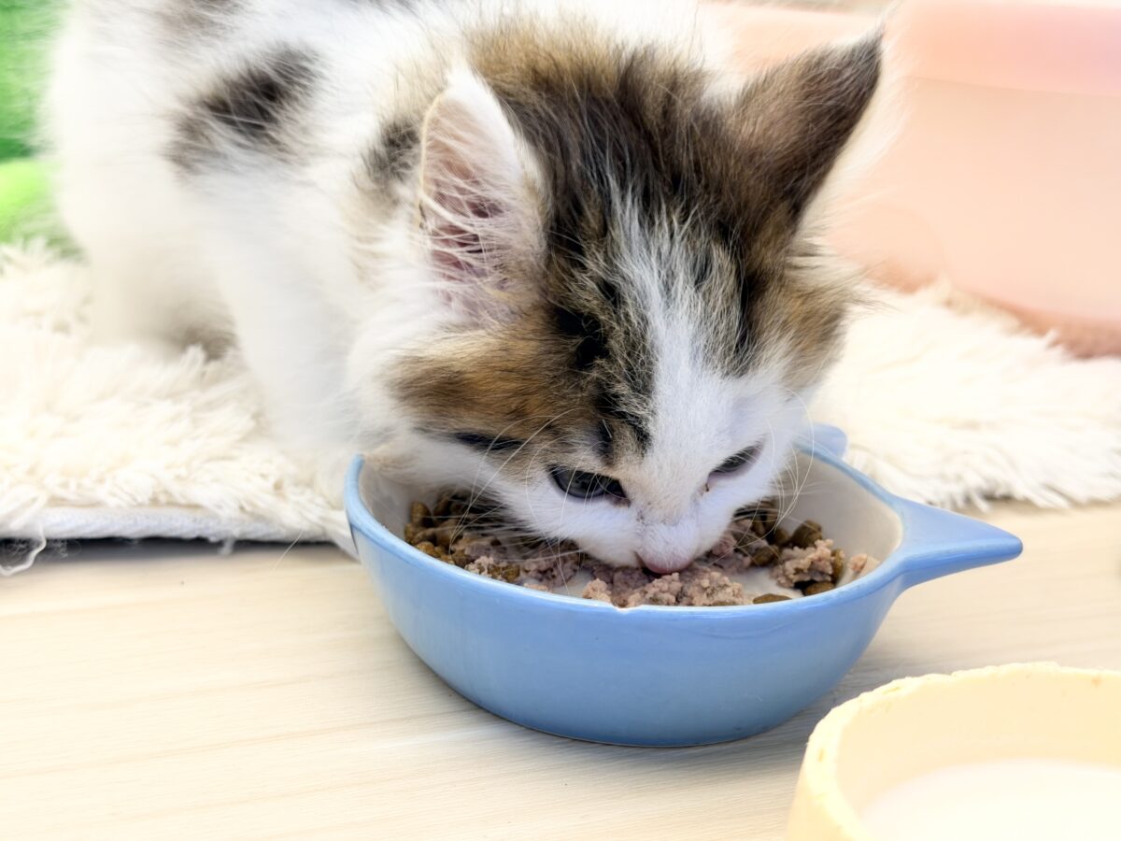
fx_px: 1554
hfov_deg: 39.7
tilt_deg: -15.2
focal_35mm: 48
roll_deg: -2.3
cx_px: 560
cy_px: 420
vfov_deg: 30.3
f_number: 1.78
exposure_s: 1/100
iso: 64
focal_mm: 6.76
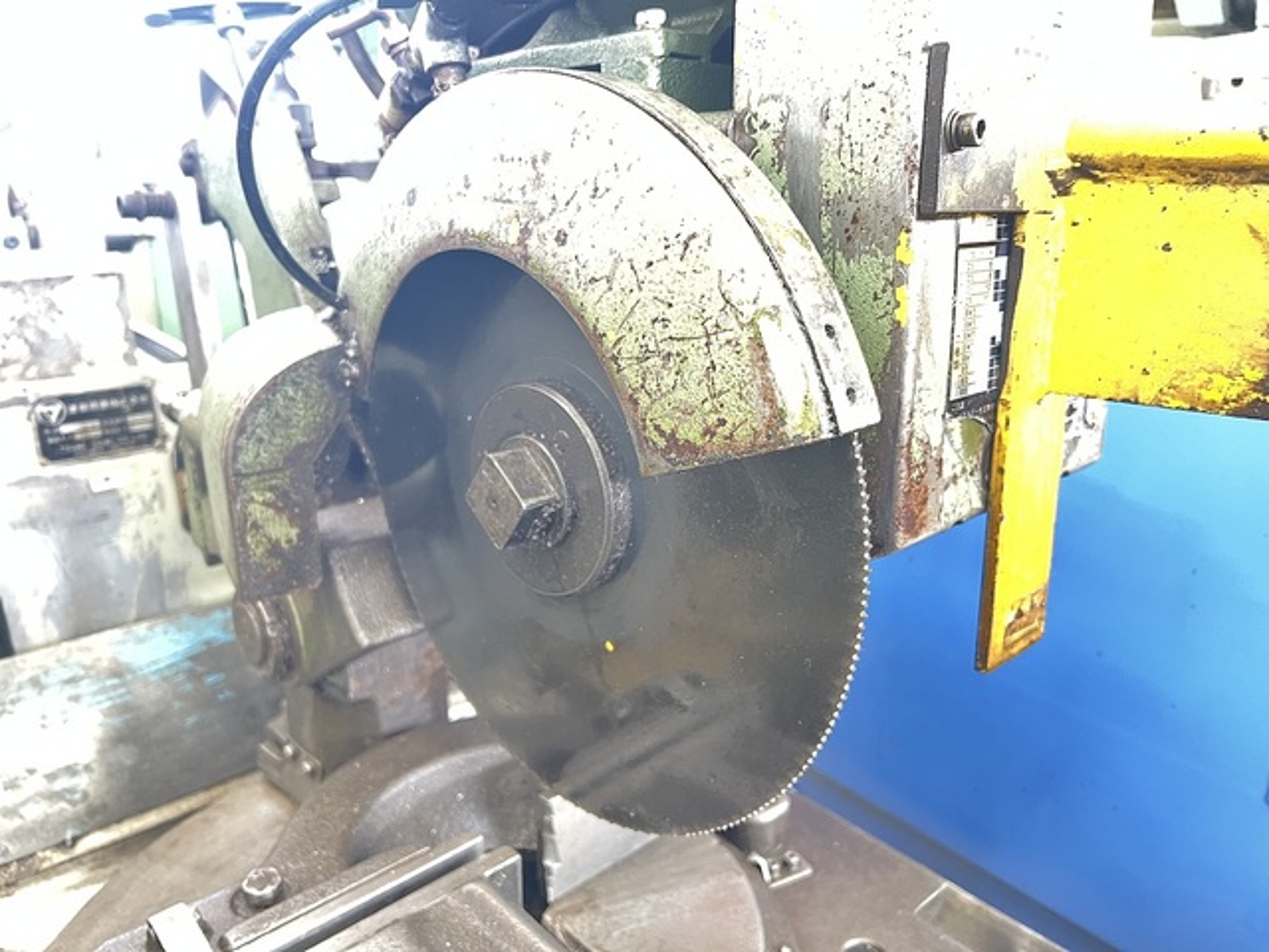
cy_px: 476
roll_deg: -0.3
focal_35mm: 26
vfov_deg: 53.1
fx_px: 953
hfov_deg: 67.3
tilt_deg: -19.1
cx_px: 634
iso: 640
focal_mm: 5.7
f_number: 1.5
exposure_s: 1/30
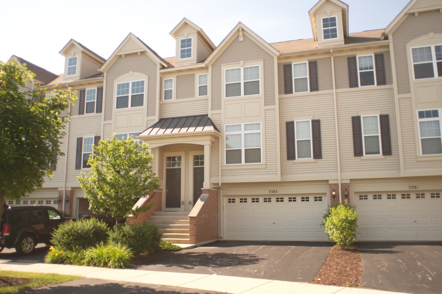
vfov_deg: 43.5
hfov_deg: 62.0
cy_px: 147
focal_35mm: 30
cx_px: 221
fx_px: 368
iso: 200
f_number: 22
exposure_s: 1/1250
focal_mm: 20
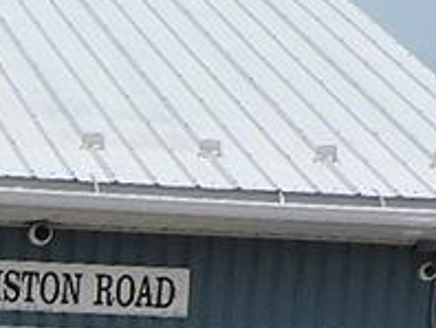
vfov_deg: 8.6
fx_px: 1955
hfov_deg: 11.4
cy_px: 834
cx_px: -449
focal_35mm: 155
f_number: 4.2
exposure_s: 1/1600
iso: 100
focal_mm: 4.3
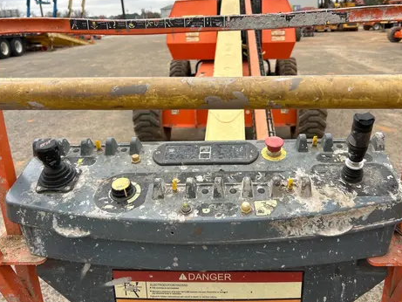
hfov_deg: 58.3
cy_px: 132
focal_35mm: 31
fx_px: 360
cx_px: 218
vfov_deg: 45.4
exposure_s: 1/324
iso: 50
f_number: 1.5
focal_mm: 5.7
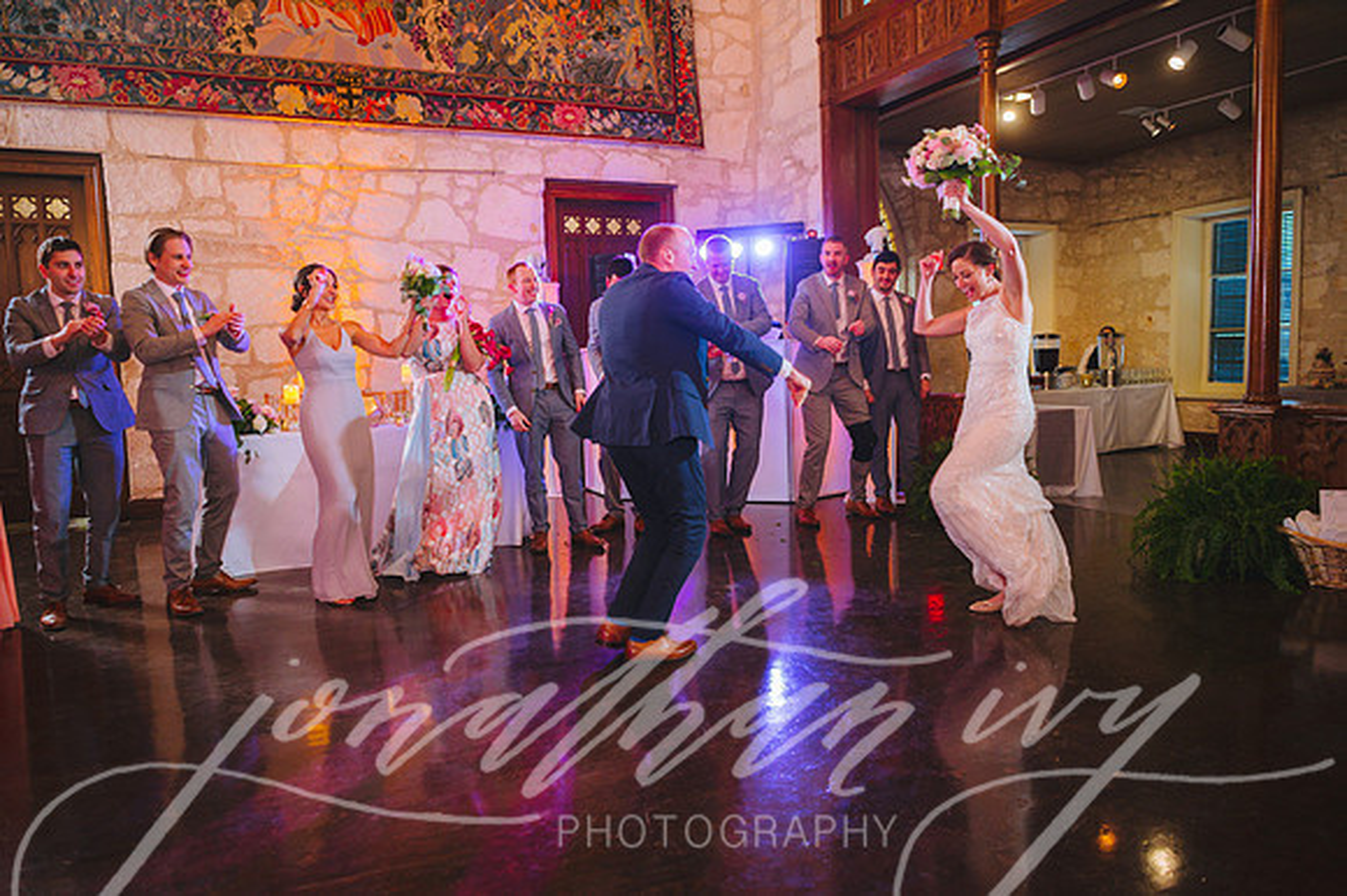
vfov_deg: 53.1
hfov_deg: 73.8
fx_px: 897
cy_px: 448
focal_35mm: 24
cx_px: 674
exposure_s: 1/80
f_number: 2.8
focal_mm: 24
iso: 1600
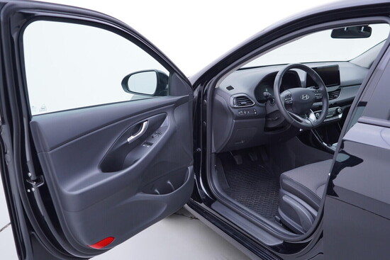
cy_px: 130
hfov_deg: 53.1
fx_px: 390
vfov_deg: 36.9
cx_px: 195
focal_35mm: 36
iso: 125
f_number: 2.8
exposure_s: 1/40
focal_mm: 24
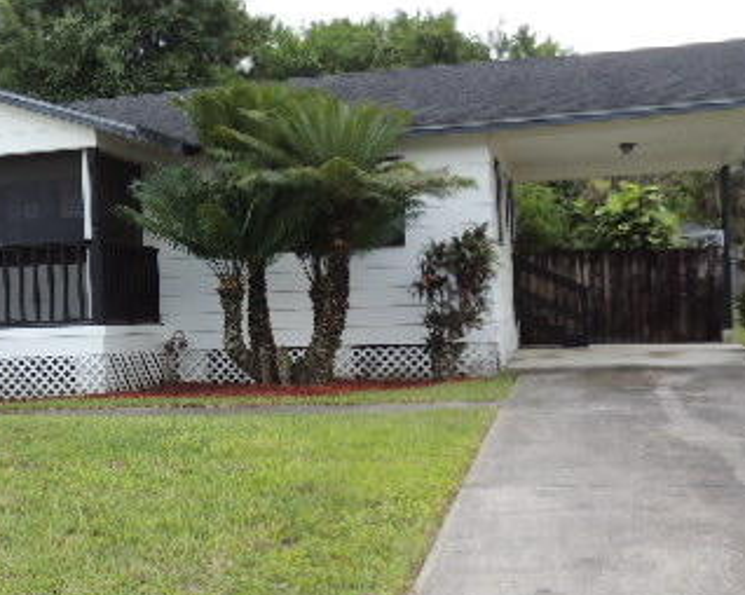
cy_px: 349
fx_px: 1300
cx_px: 124
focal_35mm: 59
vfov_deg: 25.7
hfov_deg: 31.0
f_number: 3.1
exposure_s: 1/400
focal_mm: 5.3
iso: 100
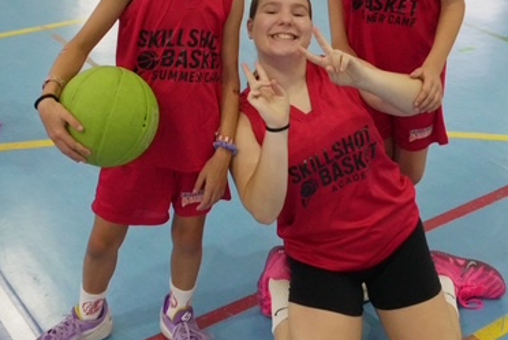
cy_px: 75
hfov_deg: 32.3
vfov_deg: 21.7
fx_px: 876
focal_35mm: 62
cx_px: 302
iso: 10000
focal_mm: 24
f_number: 4.5
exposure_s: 1/1600
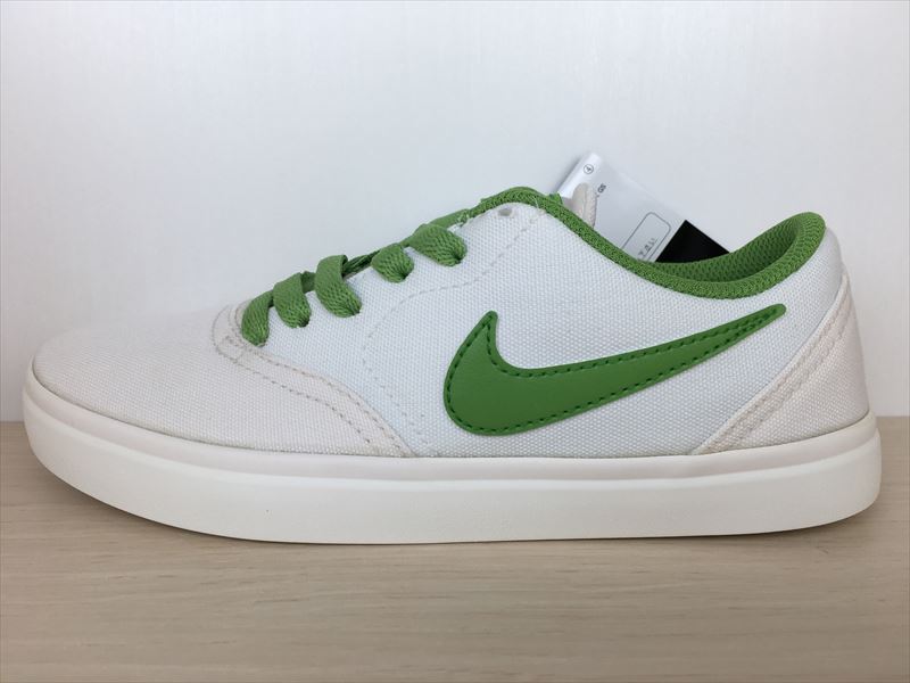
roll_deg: -0.1
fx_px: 762
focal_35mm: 29
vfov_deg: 48.2
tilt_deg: -11.1
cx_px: 455
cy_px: 342
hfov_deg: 61.7
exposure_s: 1/157
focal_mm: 4.15
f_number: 2.2
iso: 25
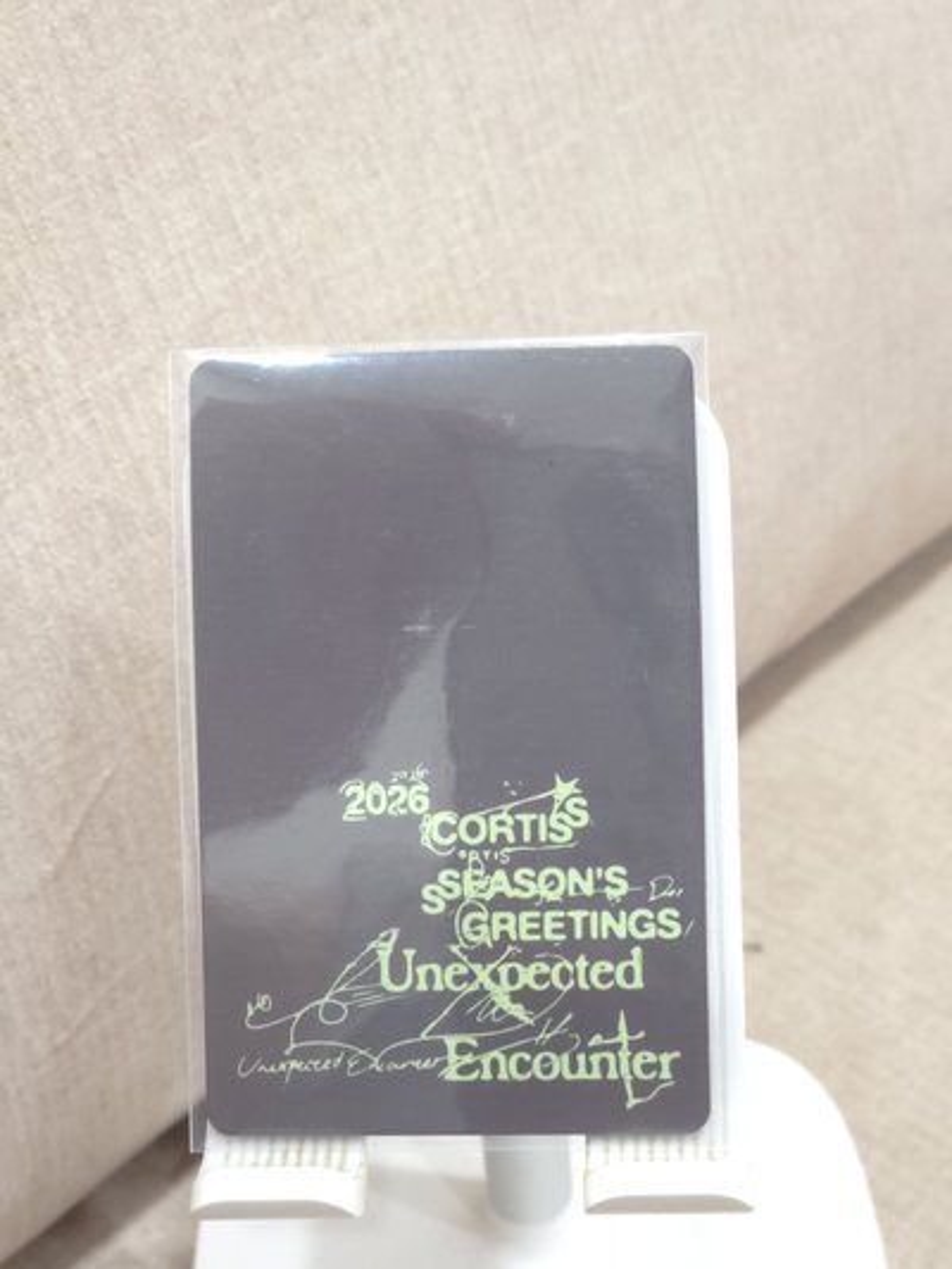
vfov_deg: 28.2
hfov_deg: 21.3
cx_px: 476
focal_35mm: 69
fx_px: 2529
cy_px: 634
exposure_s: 1/30
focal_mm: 7
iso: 250
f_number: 2.4
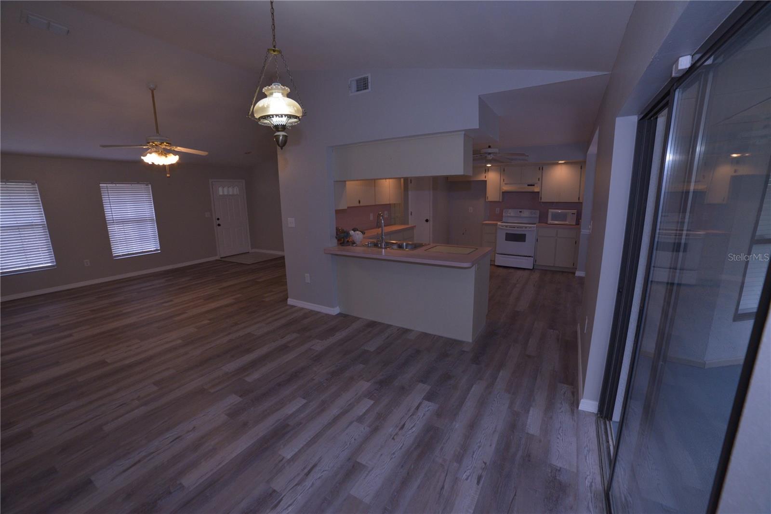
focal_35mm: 14
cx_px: 386
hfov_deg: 104.3
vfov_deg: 81.2
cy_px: 257
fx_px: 300
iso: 1600
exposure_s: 1/200
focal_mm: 14
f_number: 8
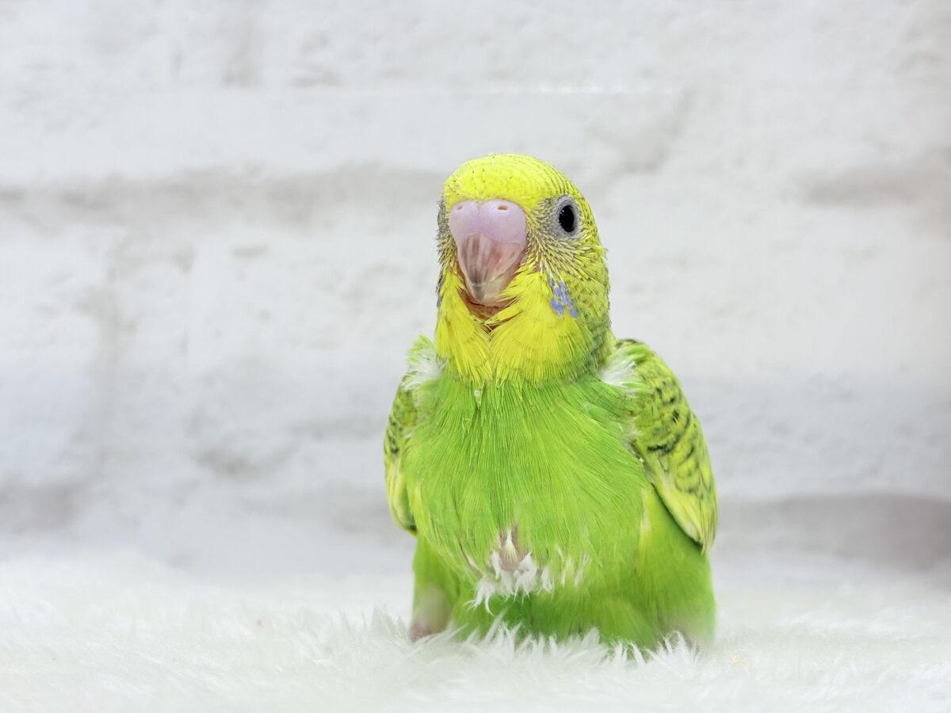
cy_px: 356
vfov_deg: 28.0
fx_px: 1429
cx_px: 476
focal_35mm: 52
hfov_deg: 36.8
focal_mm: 5.96
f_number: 1.6
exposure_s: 1/50
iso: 32
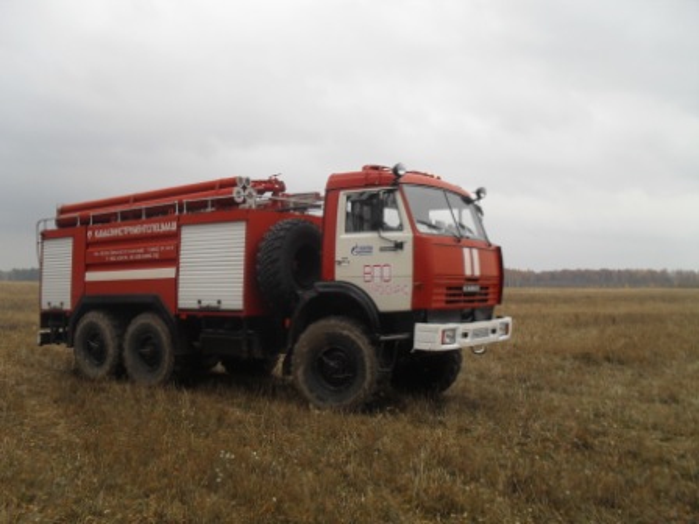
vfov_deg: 40.7
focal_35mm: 35
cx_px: 350
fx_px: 707
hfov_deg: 52.6
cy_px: 262
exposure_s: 1/180
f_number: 3.2
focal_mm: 6.3
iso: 100
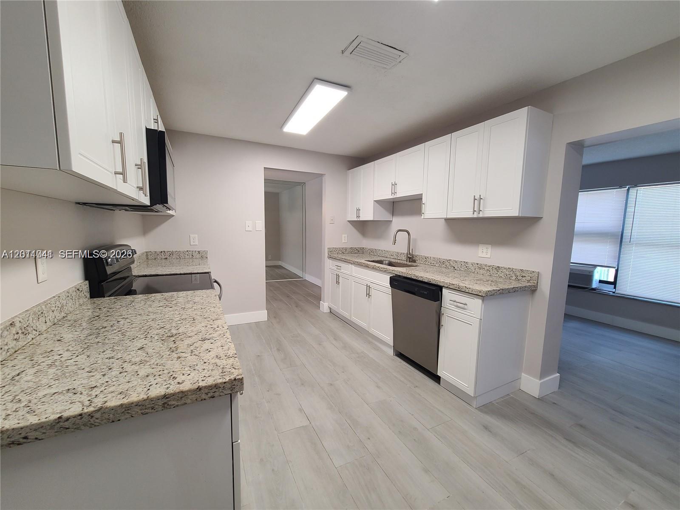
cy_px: 255
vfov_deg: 89.9
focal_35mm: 13
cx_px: 340
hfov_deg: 106.2
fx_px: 255
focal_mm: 2.2
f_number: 2.2
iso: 125
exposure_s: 1/60
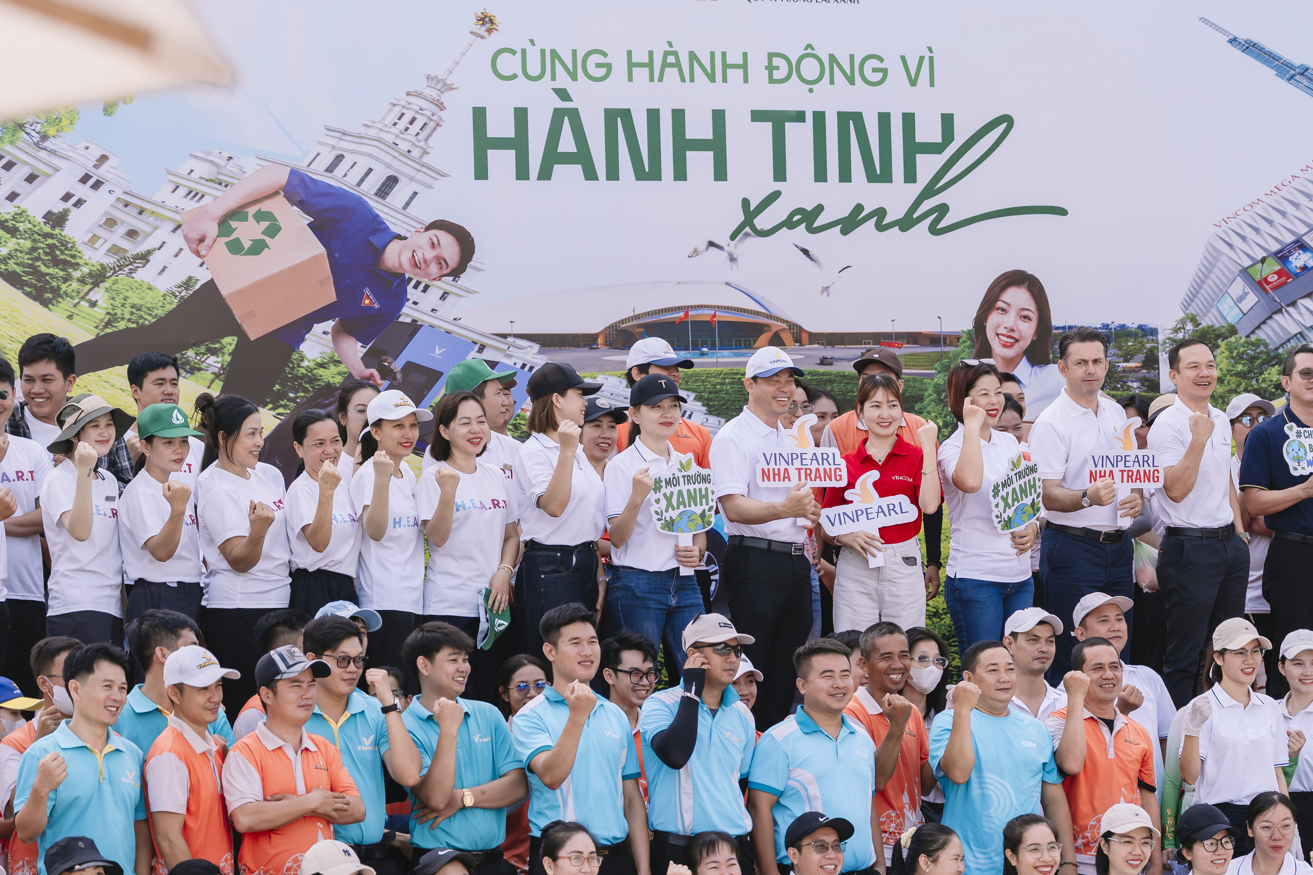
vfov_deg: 9.5
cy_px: 530
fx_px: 5252
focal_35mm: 144
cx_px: 842
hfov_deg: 14.2
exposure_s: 1/500
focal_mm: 102
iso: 250
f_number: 3.5
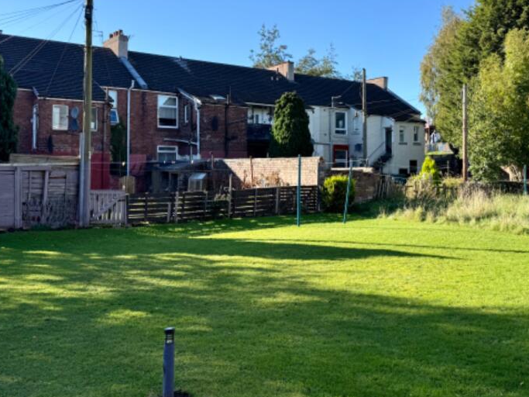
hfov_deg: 50.8
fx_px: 550
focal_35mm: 36
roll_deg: +0.5
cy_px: 142
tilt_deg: +2.8
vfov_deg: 39.3
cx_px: 336
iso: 80
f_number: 1.78
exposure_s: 1/2415
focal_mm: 6.76
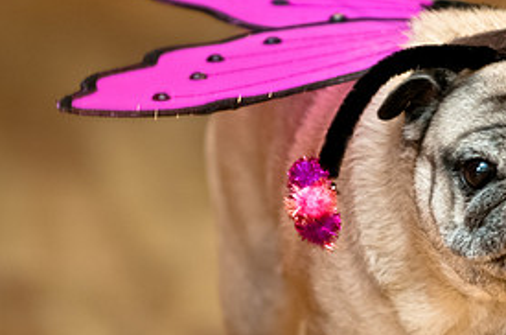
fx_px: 7770
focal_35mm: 554
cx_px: 296
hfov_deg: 3.7
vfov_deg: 2.5
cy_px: 183
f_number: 2.8
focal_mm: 175
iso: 200
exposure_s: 1/200
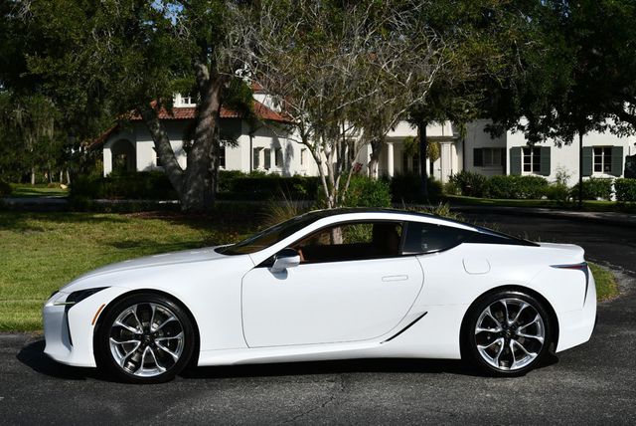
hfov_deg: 38.2
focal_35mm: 52
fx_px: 919
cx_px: 318
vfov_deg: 26.0
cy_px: 213
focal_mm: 26
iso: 100
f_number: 9
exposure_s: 1/400
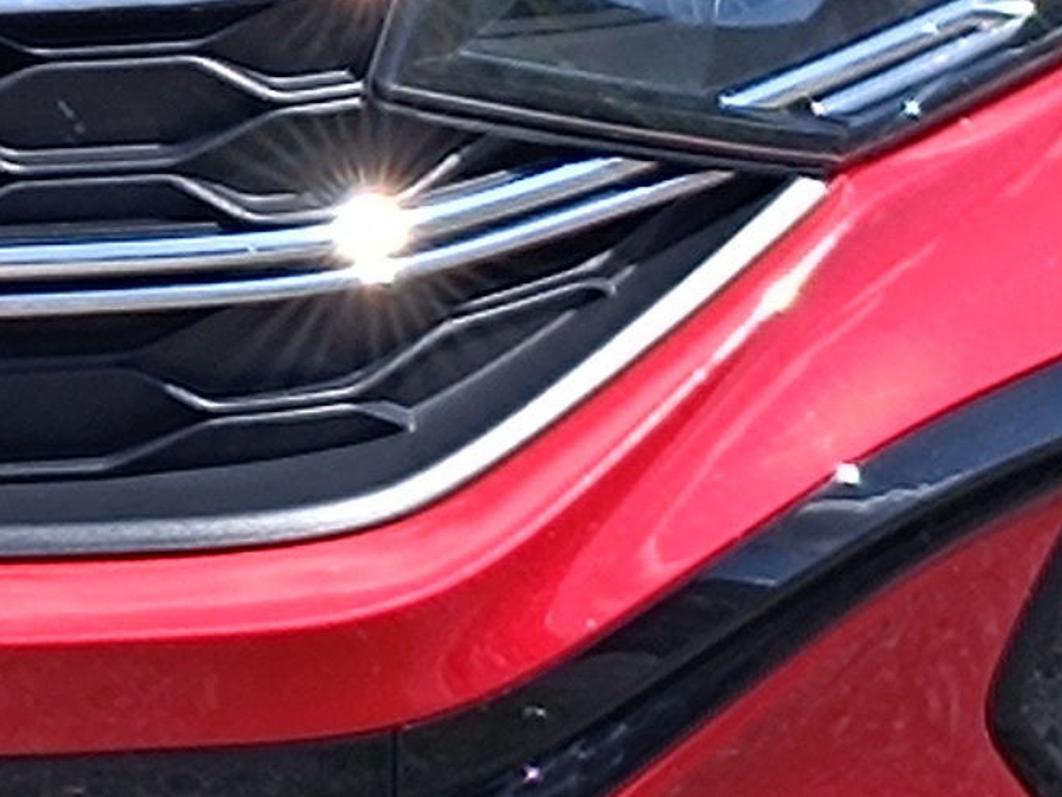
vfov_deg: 9.8
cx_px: -816
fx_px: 4571
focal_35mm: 149
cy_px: -163
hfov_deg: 12.2
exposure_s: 1/765
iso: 51
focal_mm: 5.59
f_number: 1.88
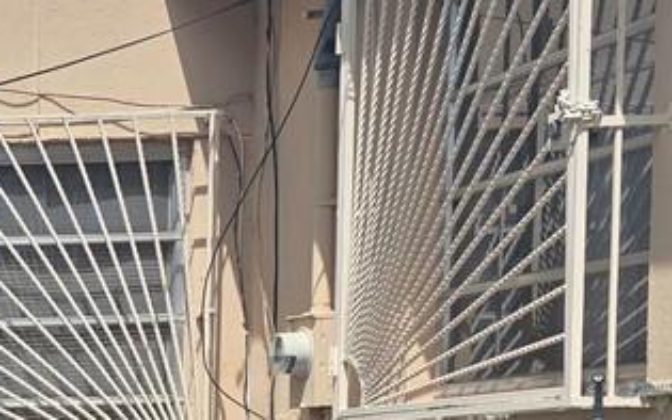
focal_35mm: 124
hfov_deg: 14.4
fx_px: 2271
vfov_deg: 10.1
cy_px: 682
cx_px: -608
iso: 80
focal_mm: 6.3
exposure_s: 1/7626
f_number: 1.7
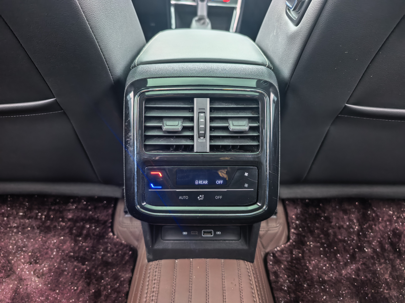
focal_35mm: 24
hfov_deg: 71.6
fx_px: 281
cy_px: 152
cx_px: 202
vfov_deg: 56.8
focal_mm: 6.98
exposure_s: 1/50.3
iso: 160
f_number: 1.4
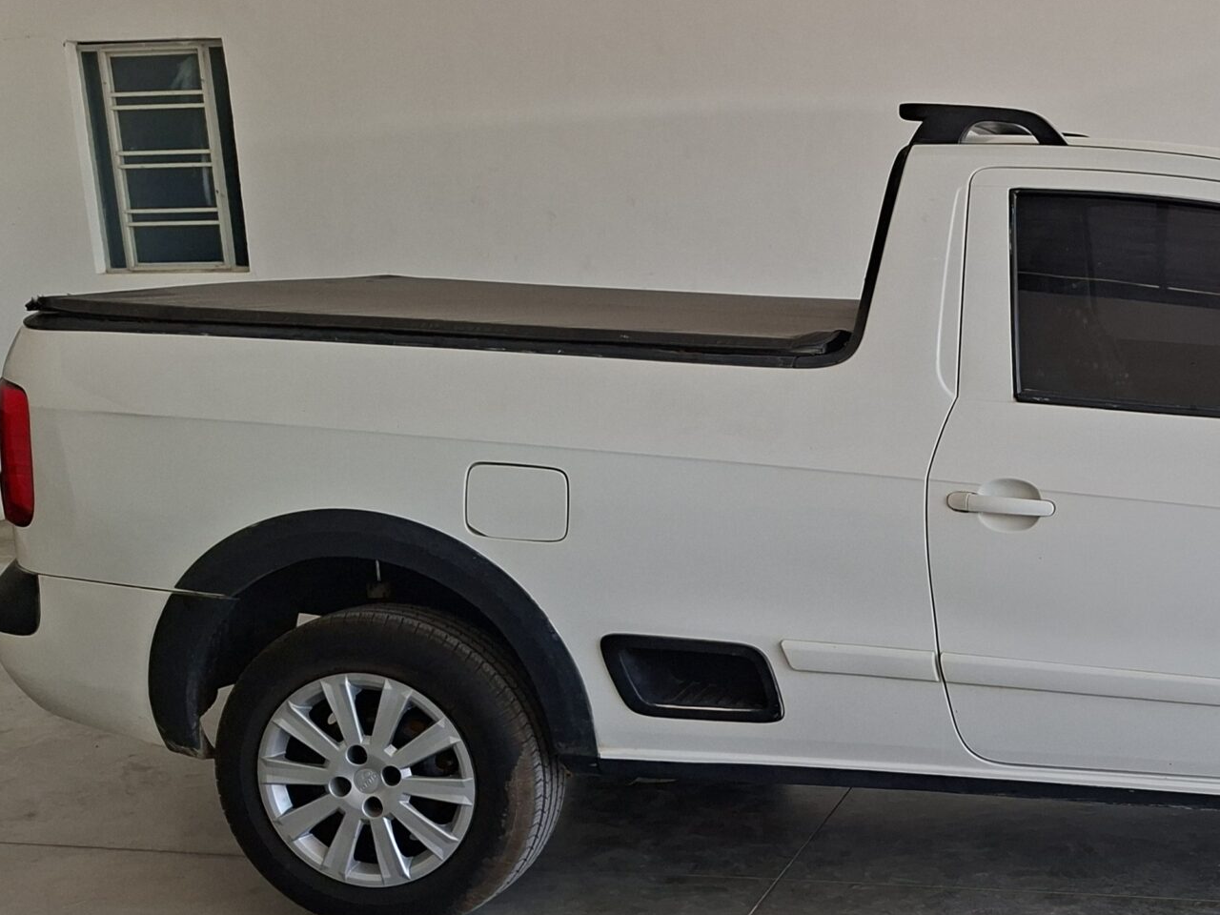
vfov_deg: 31.3
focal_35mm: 46
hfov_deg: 38.2
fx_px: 1621
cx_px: 1113
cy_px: 588
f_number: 1.8
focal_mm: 5.54
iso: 50
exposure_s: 1/369
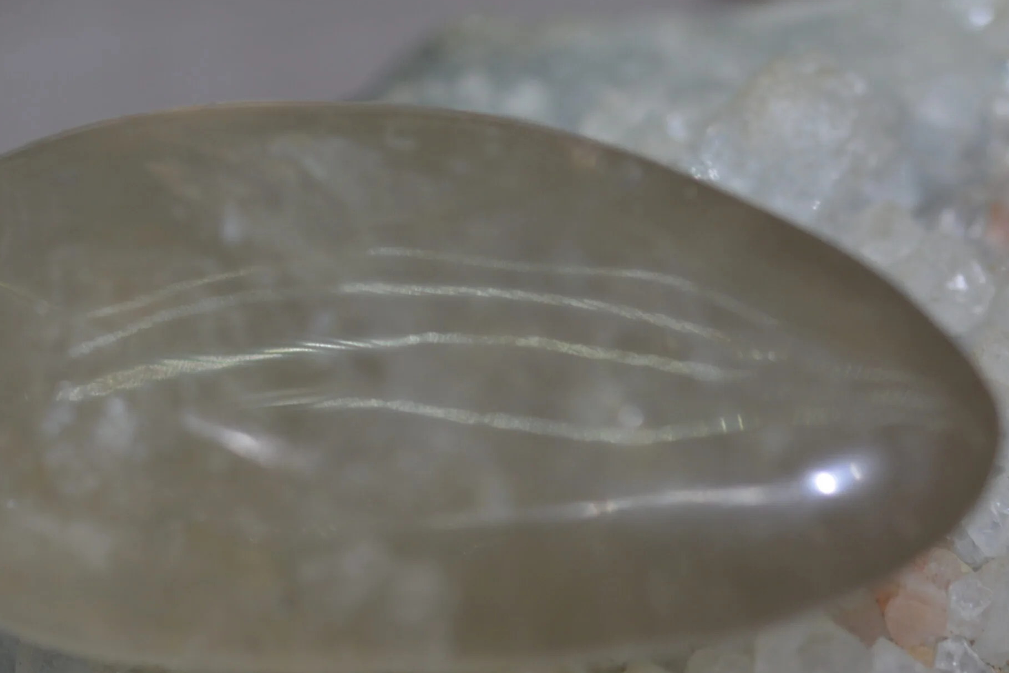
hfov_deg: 9.3
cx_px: 359
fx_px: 6214
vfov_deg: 6.2
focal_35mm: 222
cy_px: 377
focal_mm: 105
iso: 400
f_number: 4.5
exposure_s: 1/320
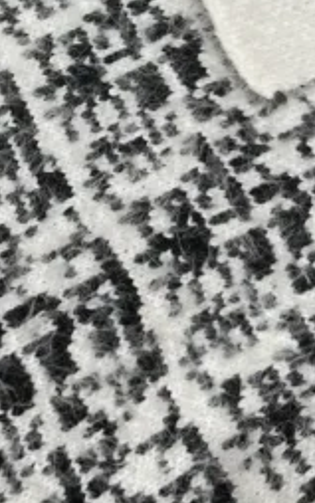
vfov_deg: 24.1
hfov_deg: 15.3
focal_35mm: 80
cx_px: -127
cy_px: -57
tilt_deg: -64.6
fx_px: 1098
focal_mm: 6.86
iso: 80
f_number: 1.78
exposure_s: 1/100
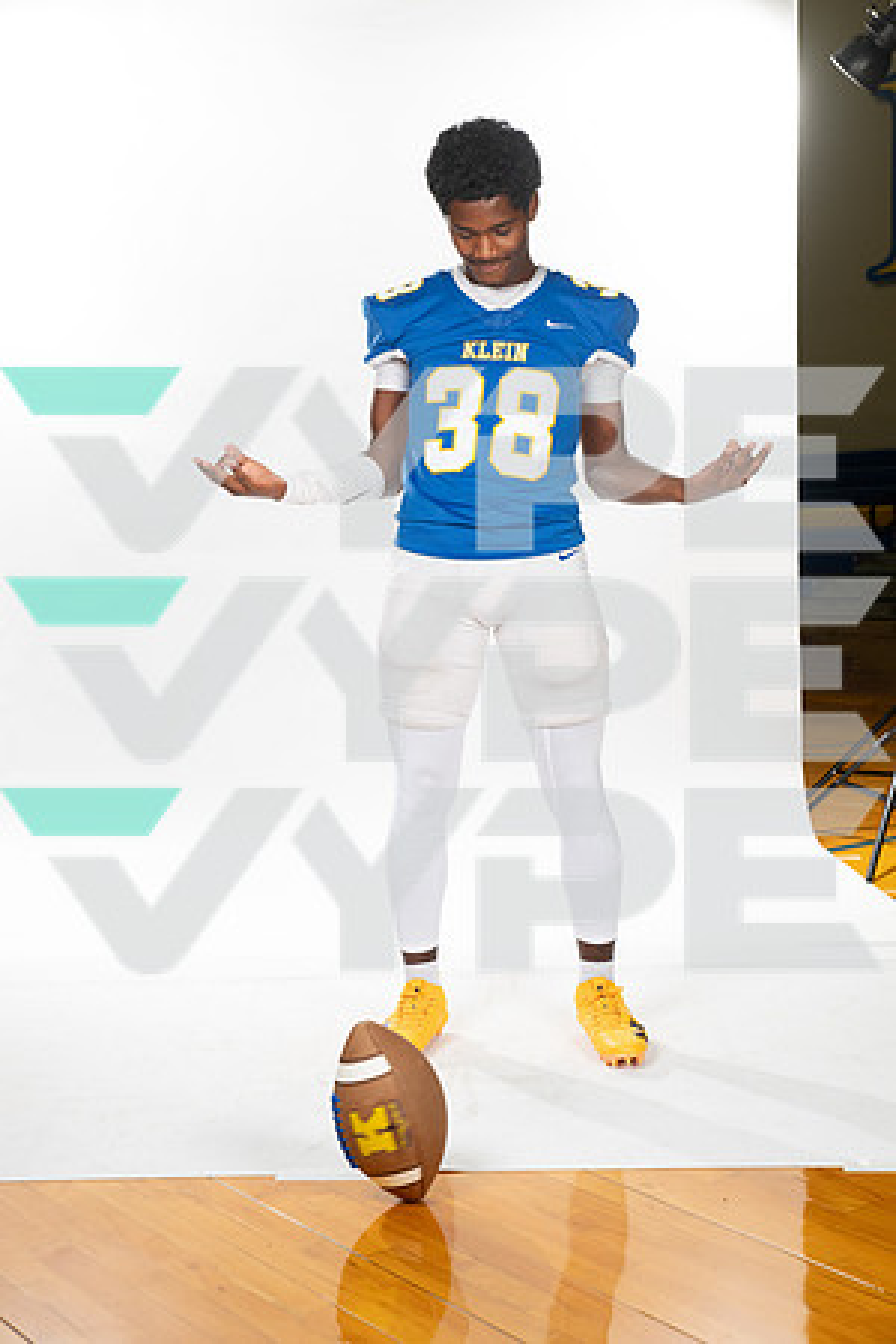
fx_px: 1867
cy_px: 672
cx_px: 448
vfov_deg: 39.6
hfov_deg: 27.0
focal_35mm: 50
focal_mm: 50
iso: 800
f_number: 7.1
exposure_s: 1/320
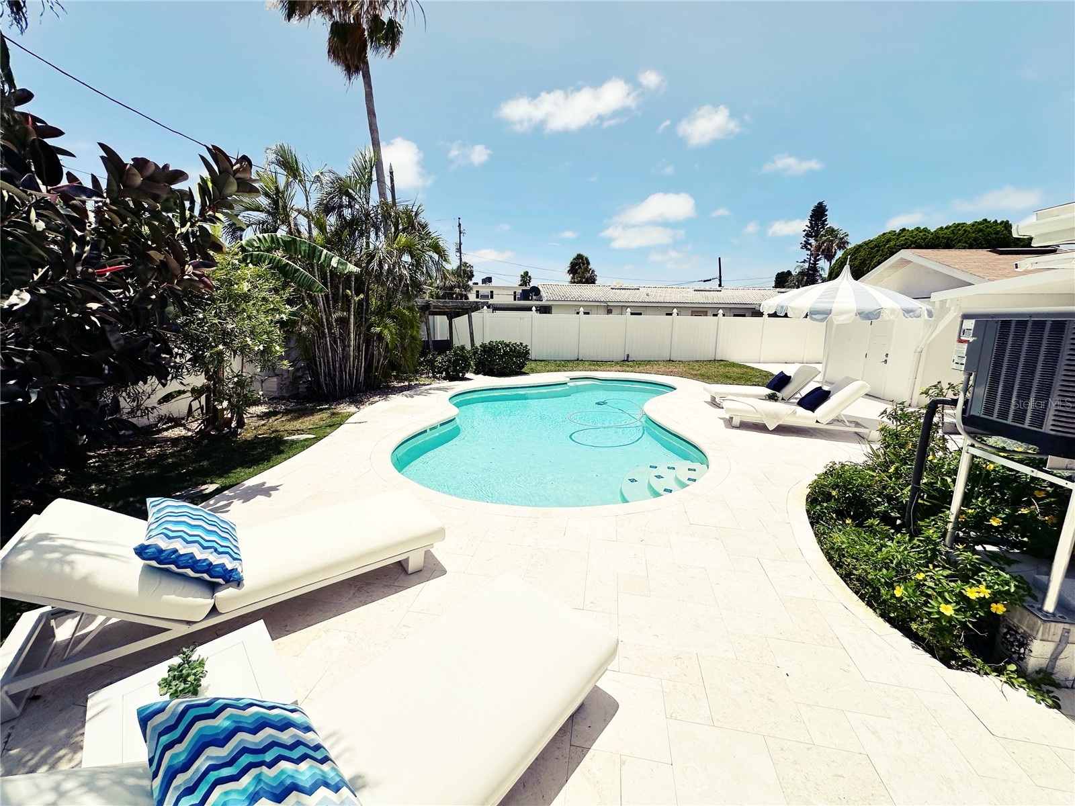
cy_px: 403
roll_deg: -1.1
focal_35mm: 14
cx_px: 538
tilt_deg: -11.5
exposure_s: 1/6897
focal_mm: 2.22
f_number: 2.2
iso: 50
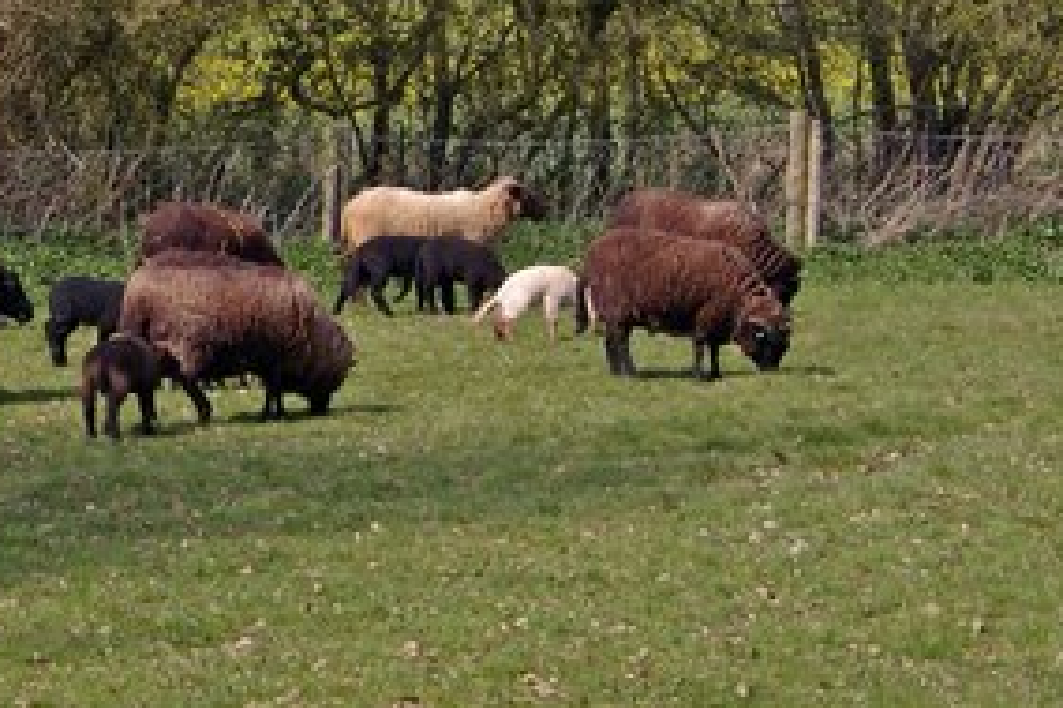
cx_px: 4
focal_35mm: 213
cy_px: 255
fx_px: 6289
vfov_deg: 6.4
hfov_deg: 9.6
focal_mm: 63
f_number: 6.7
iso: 200
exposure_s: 1/250
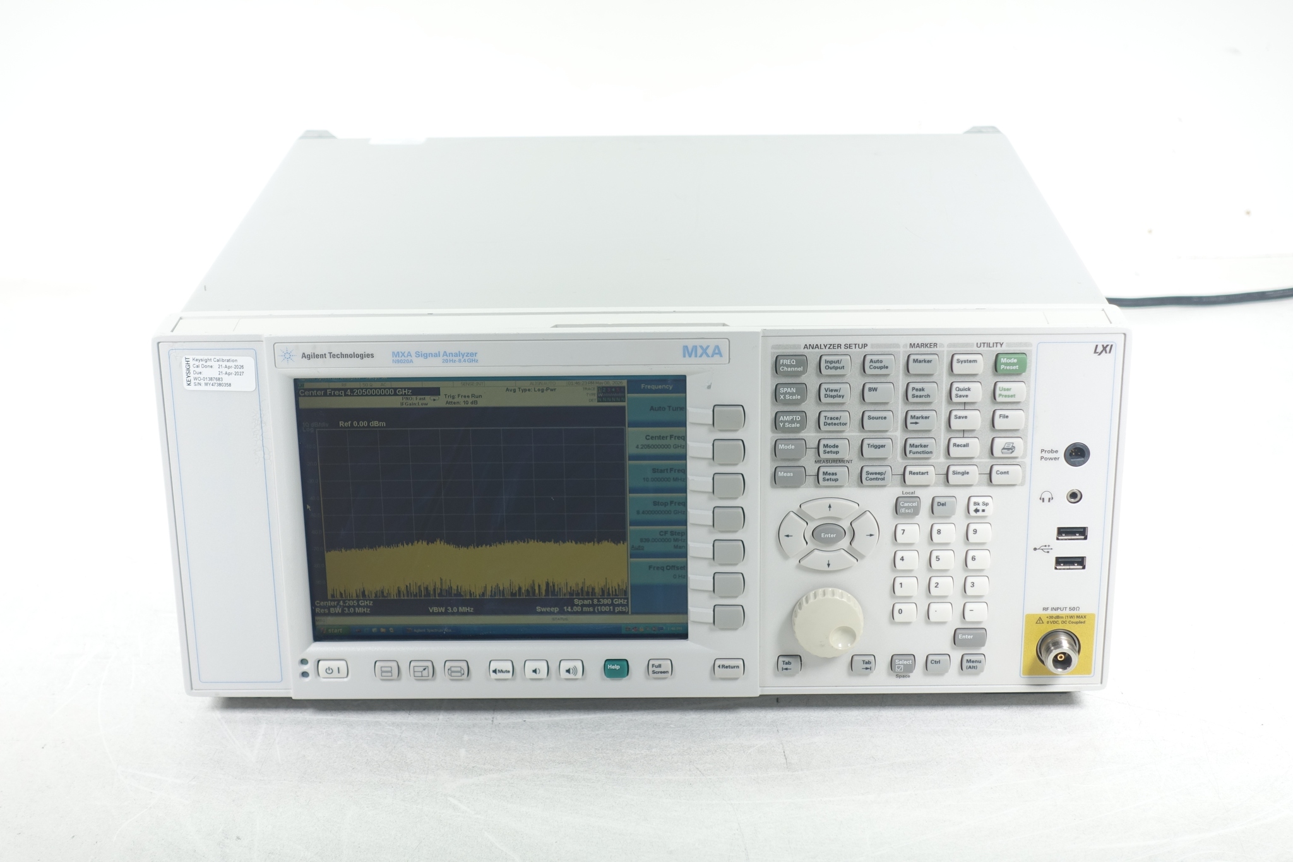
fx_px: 2262
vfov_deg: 21.6
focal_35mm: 63
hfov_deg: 31.9
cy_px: 431
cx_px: 646
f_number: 3.2
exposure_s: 1/80
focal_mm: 23.14
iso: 125
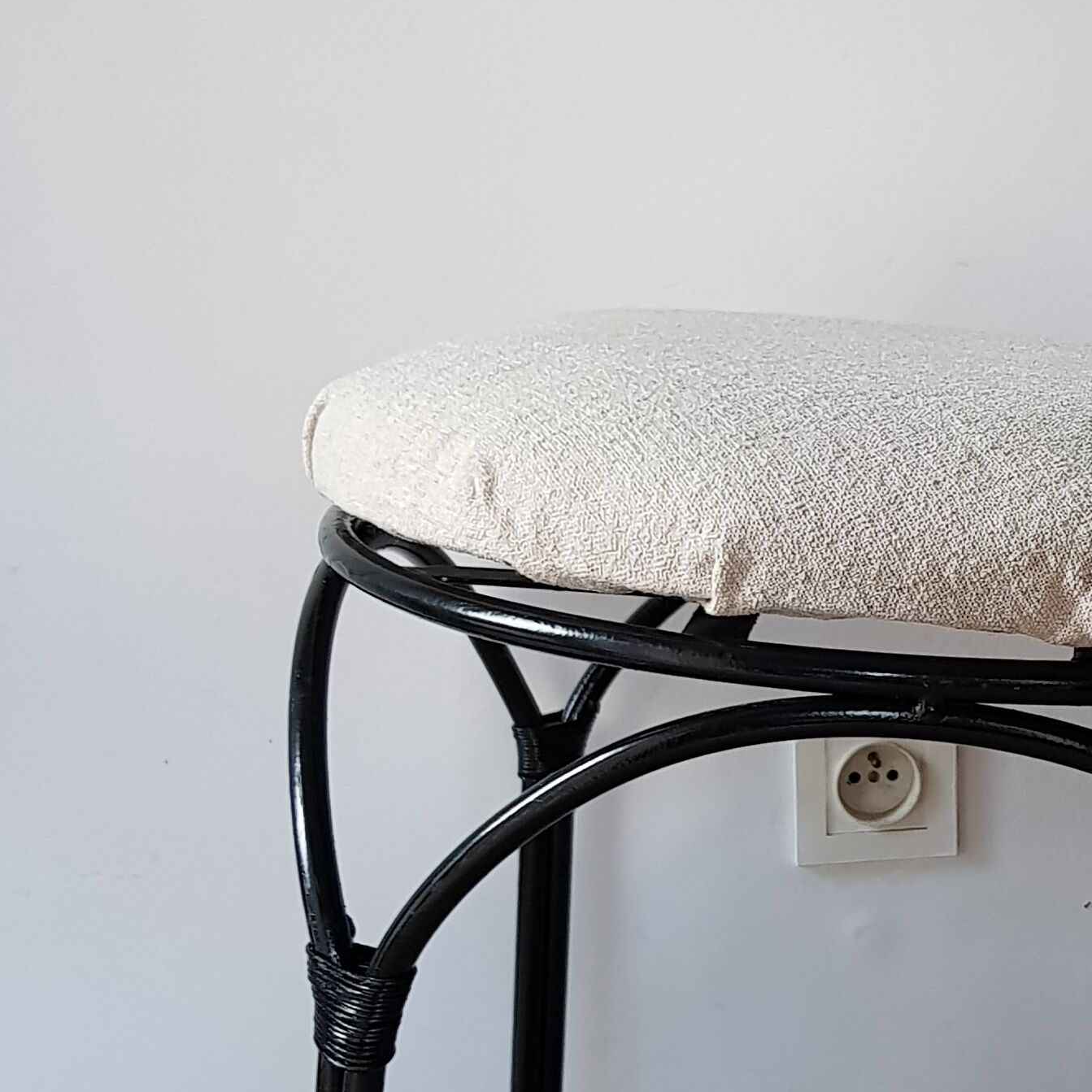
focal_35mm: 69
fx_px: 2463
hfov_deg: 24.2
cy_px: 588
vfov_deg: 25.0
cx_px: 1020
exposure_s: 1/34
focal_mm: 4.2
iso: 160
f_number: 1.7
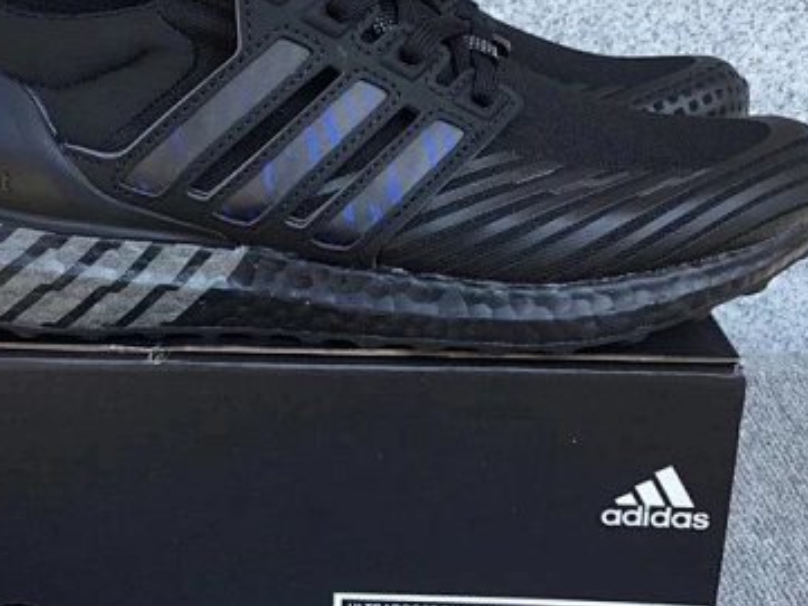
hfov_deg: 34.8
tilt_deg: -19.1
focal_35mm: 55
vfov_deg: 26.6
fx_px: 1284
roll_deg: -0.8
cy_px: 268
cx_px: 331
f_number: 2.4
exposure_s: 1/151
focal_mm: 3.3
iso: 25
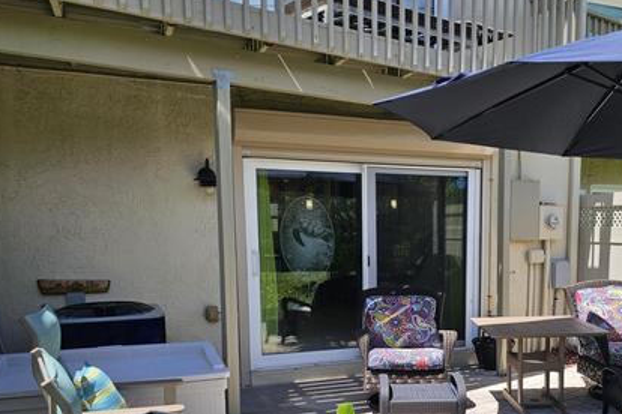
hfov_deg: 50.8
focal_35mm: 37
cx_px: 422
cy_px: 304
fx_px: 639
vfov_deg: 35.2
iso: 10
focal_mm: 6.3
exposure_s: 1/657
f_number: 1.7
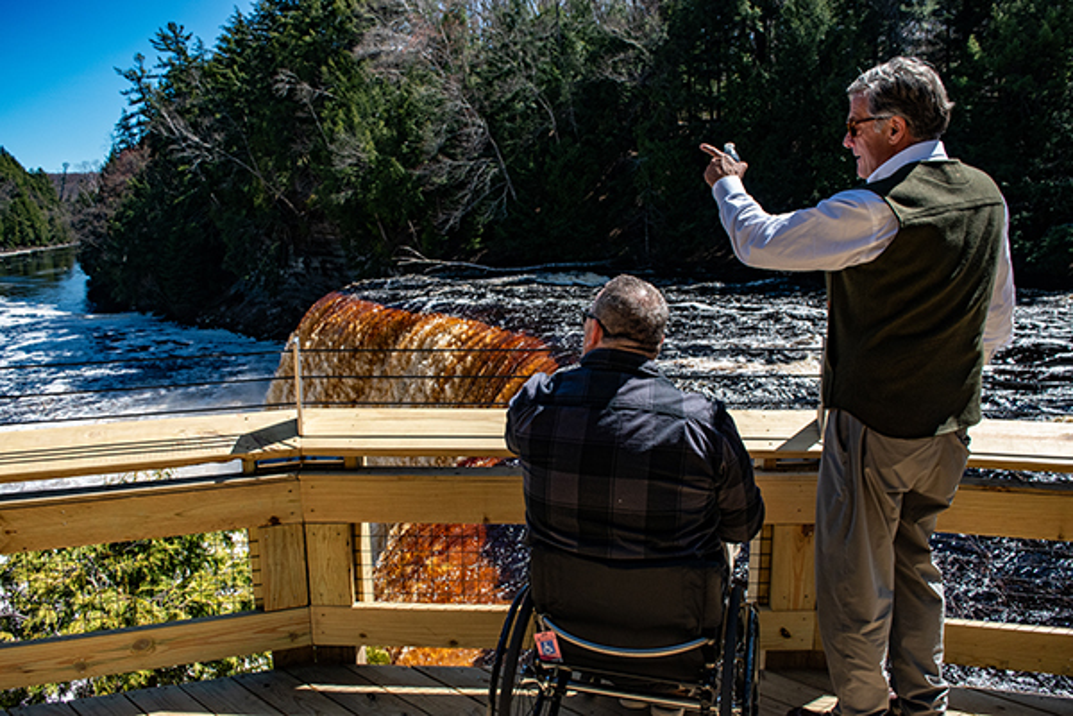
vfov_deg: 47.9
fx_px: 805
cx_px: 536
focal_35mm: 27
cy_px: 358
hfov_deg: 67.4
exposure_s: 1/1600
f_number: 5.6
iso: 400
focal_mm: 18
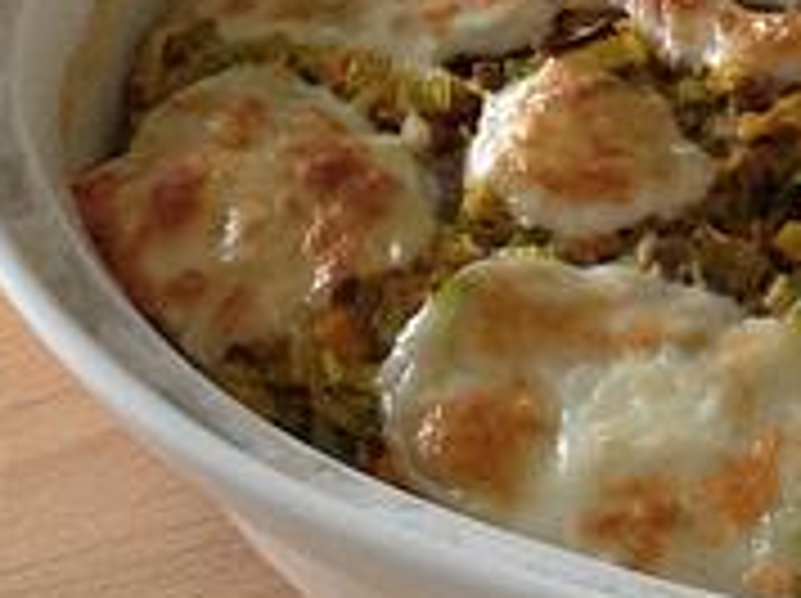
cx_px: 832
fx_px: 2727
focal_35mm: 118
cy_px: 45
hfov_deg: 16.3
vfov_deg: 12.4
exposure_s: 1/15
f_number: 2.4
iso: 200
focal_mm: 4.28
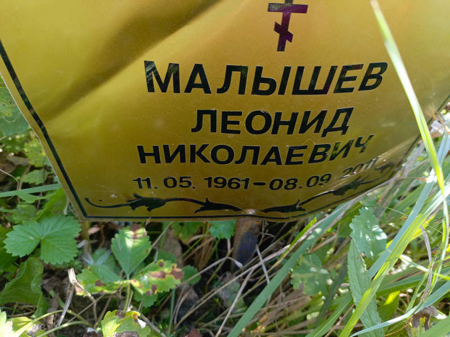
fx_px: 325
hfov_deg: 69.4
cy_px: 168
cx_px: 225
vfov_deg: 54.9
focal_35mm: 25
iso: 194
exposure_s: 1/120
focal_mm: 4.76
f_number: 1.69
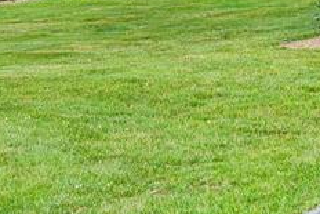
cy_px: -97
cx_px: 412
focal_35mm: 152
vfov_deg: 8.8
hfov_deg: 13.0
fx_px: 1354
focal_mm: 34.5
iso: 200
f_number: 8
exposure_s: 1/40
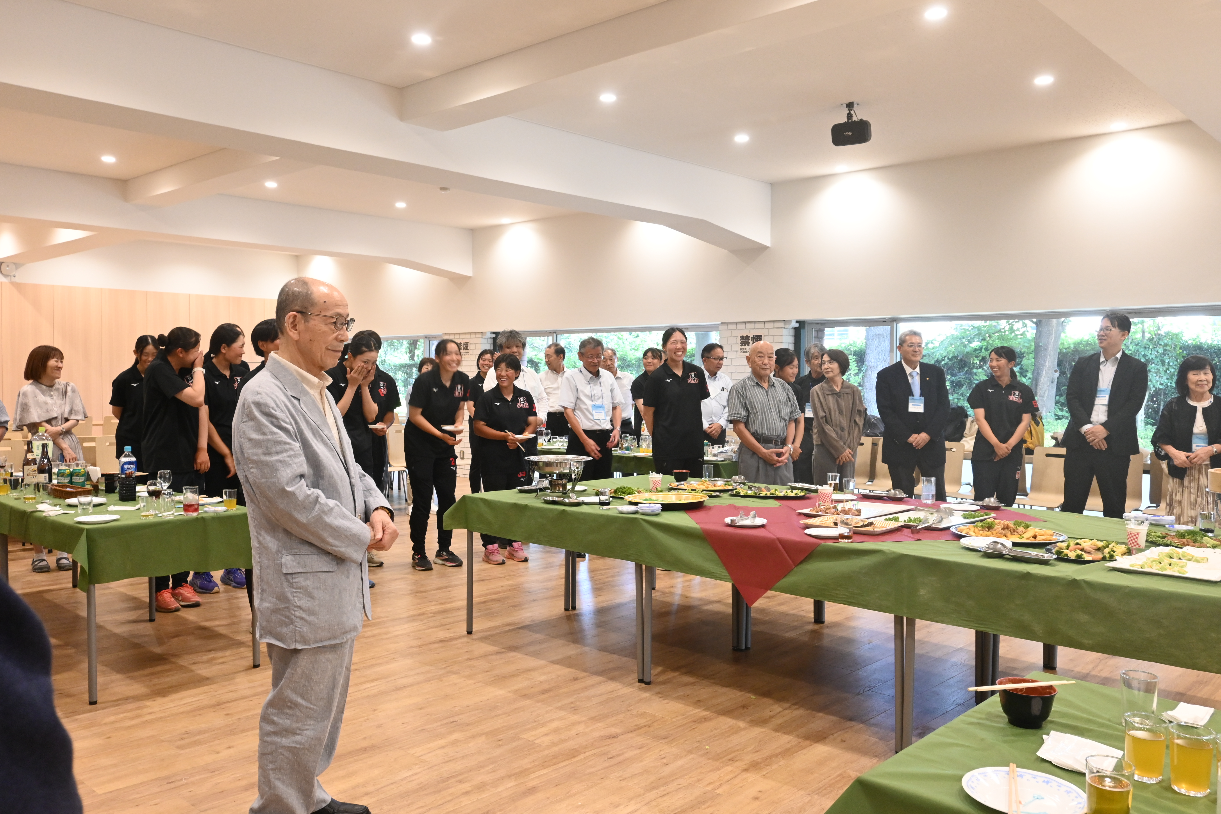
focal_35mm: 29
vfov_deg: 44.6
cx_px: 610
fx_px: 992
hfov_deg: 63.2
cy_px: 407
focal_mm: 19.5
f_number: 7.1
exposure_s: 1/30
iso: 1100
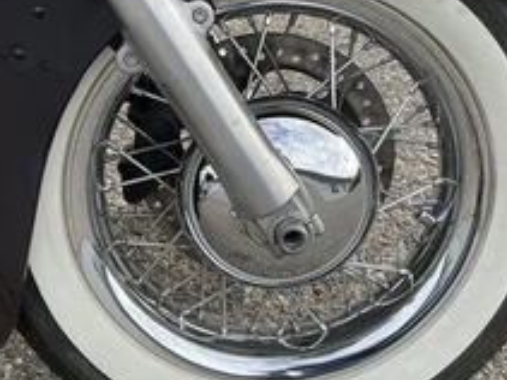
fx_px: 805
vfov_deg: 26.4
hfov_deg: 34.9
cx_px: 228
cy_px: 132
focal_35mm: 55
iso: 25
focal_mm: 3
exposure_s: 1/574
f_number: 1.8
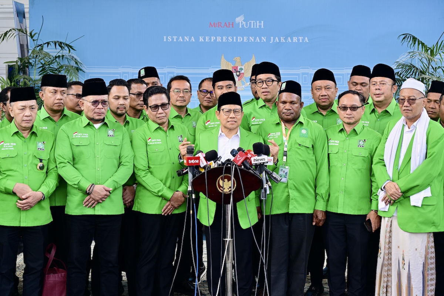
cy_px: 148
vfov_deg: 25.5
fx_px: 654
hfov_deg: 37.5
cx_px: 222
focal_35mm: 53
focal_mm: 53
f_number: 4
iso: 110
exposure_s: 1/125
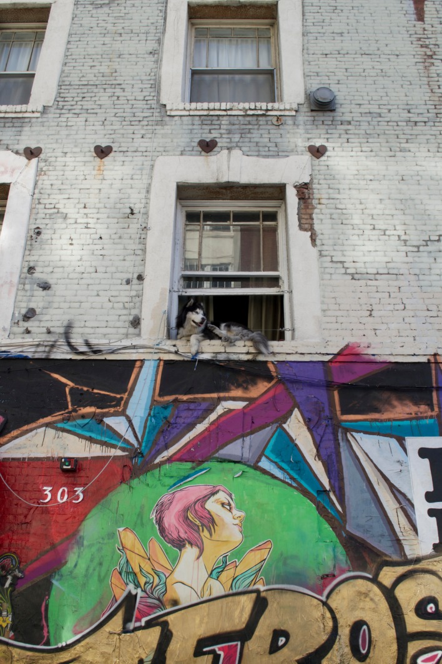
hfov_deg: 39.9
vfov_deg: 57.3
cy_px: 332
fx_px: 609
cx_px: 221
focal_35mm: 33
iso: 100
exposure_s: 1/100
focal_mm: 22
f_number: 7.1
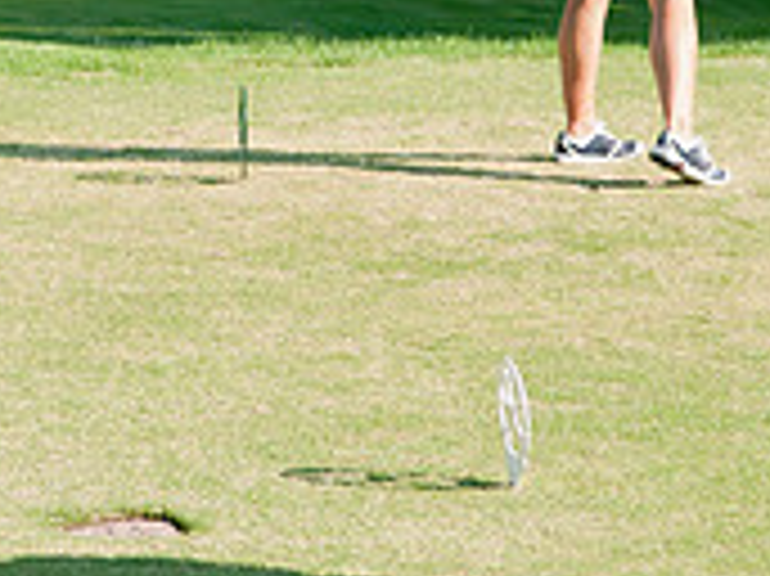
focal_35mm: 269
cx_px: 441
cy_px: 20
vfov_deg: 5.5
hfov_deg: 7.4
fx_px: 5979
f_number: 5
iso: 250
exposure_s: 1/320
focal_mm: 55
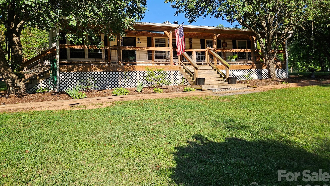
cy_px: 74
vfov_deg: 44.1
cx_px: 160
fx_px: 227
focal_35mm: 26
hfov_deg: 71.9
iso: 25
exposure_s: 1/1208
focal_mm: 5.4
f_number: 1.8
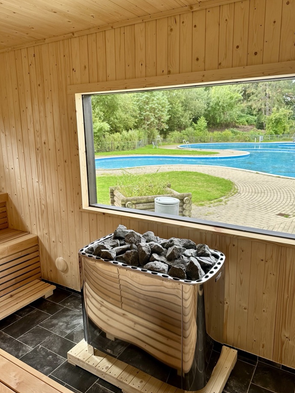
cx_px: 157
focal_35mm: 26
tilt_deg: -11.8
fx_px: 296
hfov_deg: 53.0
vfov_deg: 67.3
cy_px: 189
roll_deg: -0.6
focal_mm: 6.86
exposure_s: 1/197
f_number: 1.78
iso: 64
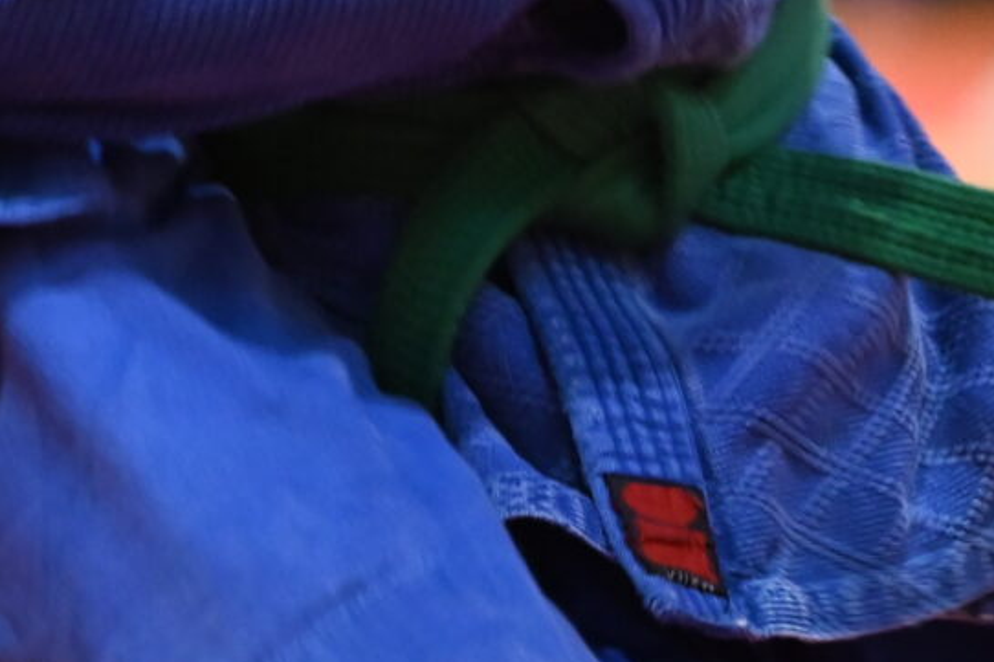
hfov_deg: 2.4
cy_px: 254
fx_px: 23461
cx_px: -853
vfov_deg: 1.6
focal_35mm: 850
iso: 2800
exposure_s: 1/250
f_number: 2.8
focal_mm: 180
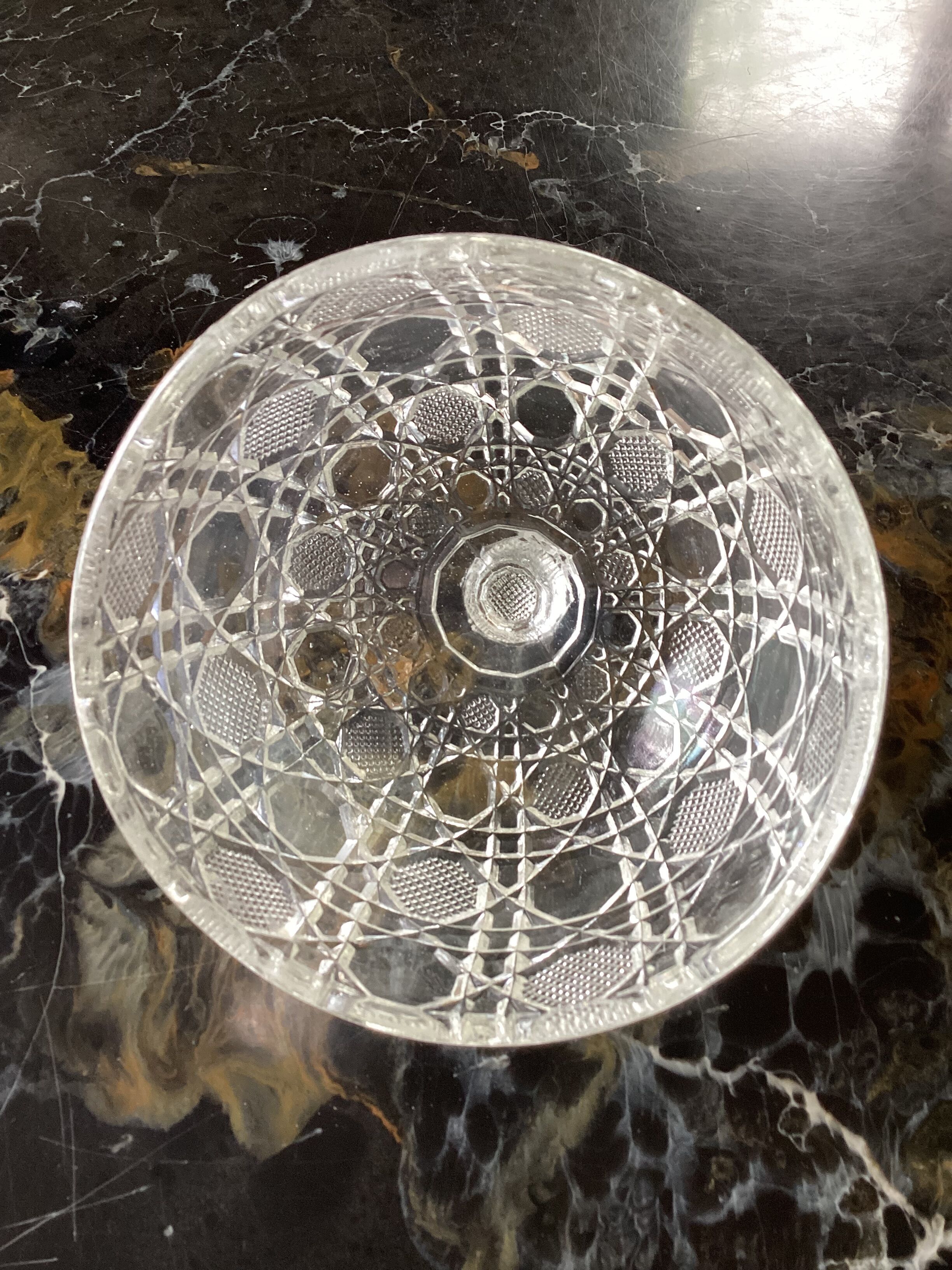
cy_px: 635
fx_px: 1137
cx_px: 476
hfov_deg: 45.4
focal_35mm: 31
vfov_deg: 58.4
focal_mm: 3.3
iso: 125
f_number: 2.4
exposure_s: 1/60
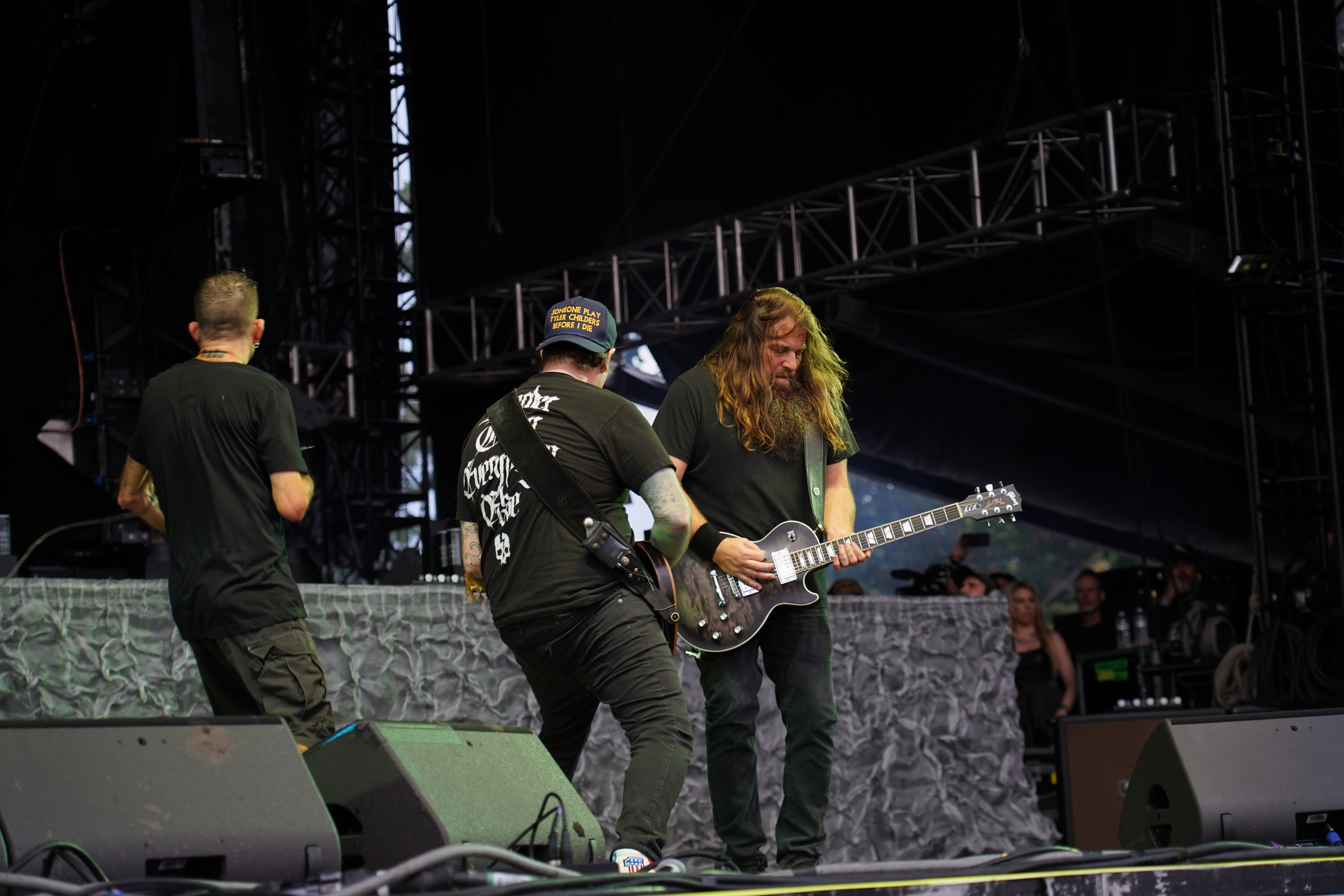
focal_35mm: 83
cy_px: 448
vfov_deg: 16.5
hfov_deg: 24.5
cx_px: 672
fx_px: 3098
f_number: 4
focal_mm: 83
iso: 320
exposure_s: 1/125
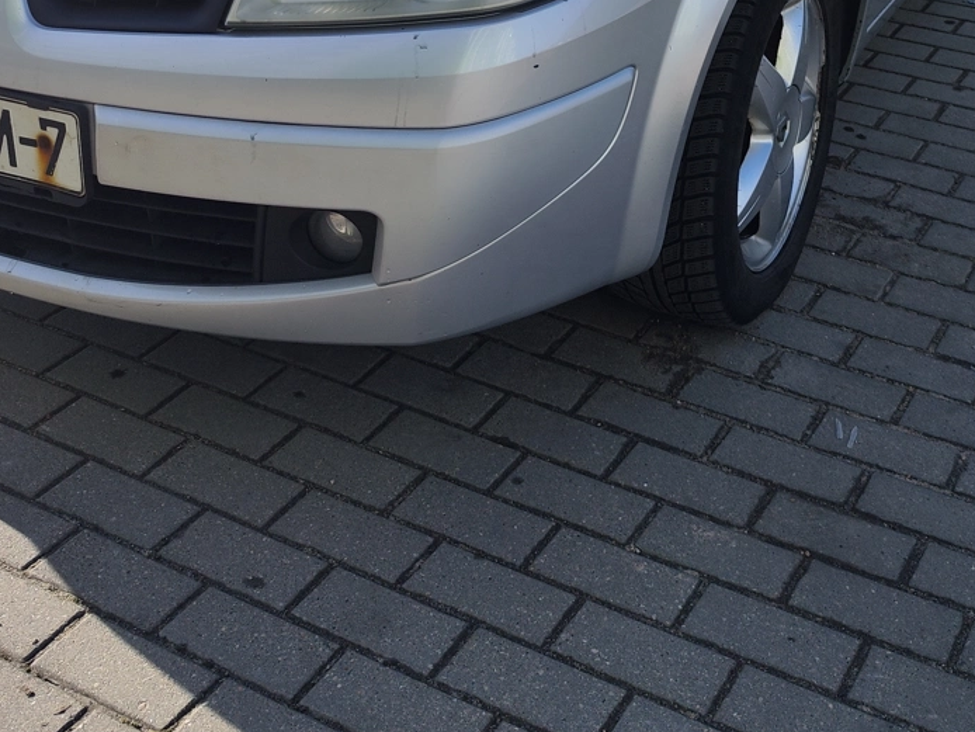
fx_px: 1493
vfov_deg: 25.7
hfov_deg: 36.0
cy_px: -48
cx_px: 580
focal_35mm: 53
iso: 50
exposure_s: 1/1486
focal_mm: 7.01
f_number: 1.69
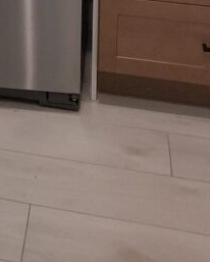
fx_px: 784
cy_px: -255
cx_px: -124
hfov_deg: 14.1
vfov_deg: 15.4
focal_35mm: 101
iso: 125
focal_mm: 4
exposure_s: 1/50
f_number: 1.8
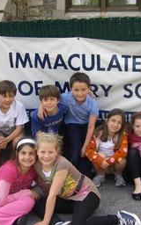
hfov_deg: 23.6
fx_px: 338
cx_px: 71
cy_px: 111
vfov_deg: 36.9
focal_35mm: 55
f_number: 3.5
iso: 64
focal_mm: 6.3
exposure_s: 1/125
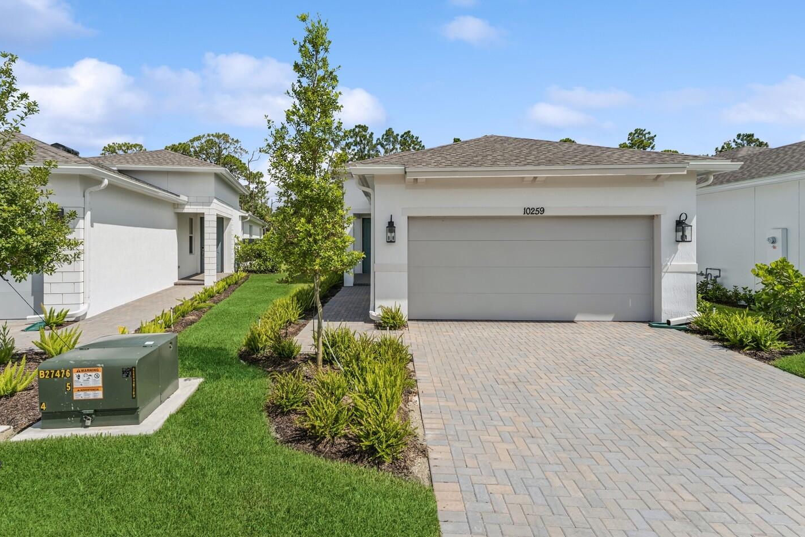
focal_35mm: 18
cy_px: 240
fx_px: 395
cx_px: 372
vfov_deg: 68.1
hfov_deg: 90.9
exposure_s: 1/160
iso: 100
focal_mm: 15.6
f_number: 8
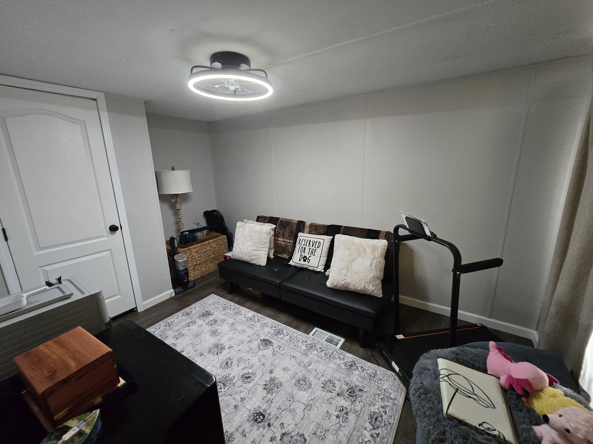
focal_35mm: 13
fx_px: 223
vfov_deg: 89.9
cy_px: 222
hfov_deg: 106.2
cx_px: 296
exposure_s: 1/53.5
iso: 1000
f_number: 2.2
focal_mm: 2.2
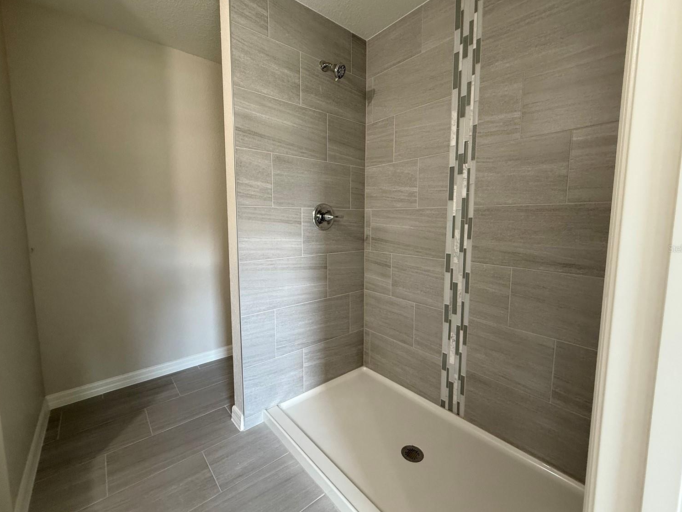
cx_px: 346
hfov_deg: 98.2
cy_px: 248
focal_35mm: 15
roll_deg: +0.4
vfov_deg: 81.7
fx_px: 296
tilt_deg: -5.2
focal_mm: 2.22
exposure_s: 1/60
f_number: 2.2
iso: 320
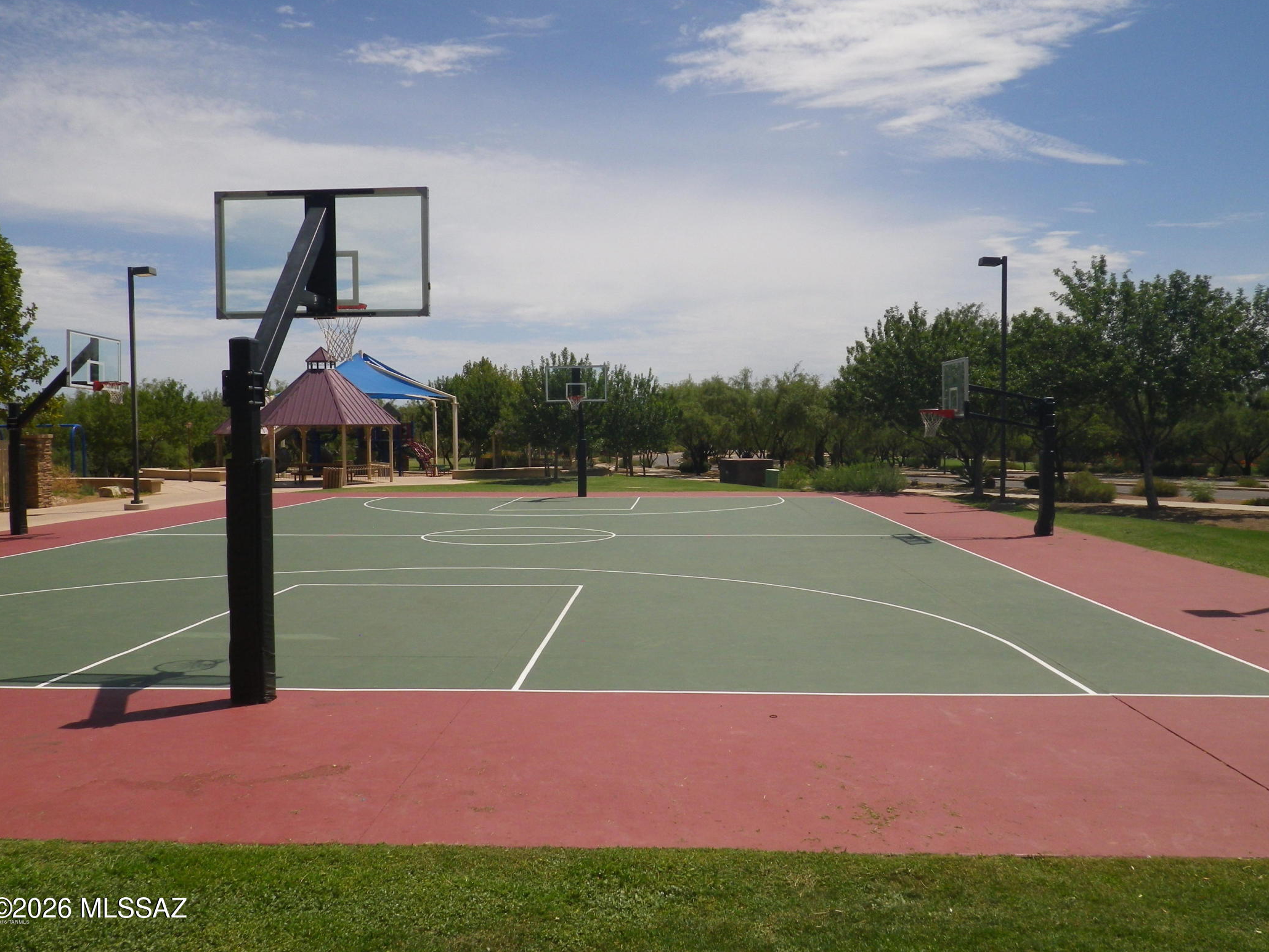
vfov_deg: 48.2
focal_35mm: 29
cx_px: 645
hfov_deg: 61.7
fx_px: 1063
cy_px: 460
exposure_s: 1/1000
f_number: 4.2
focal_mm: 5
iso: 80
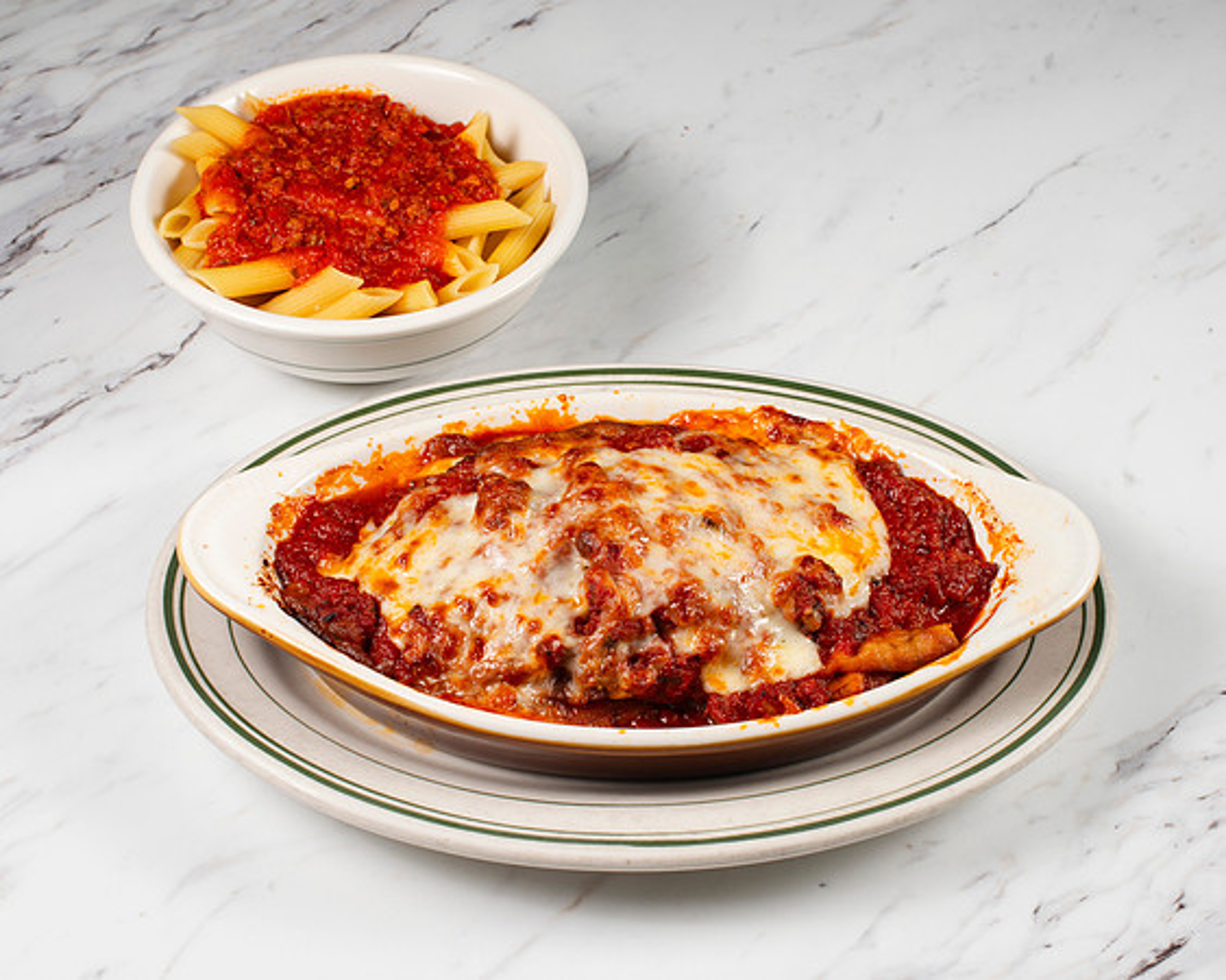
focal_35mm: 61
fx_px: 2206
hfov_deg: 31.1
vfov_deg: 25.0
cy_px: 496
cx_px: 641
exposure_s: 1/250
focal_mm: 50
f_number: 13
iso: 200
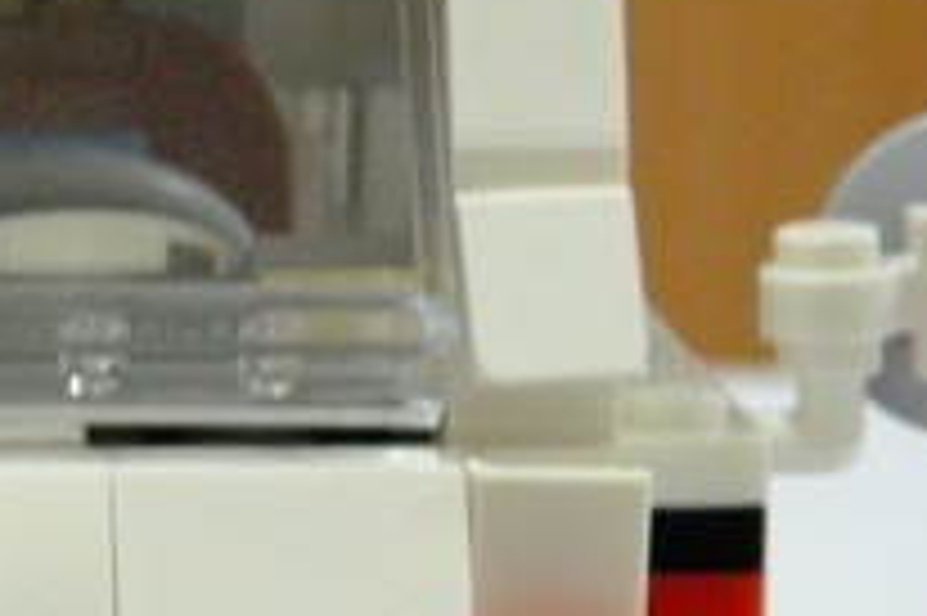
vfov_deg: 4.0
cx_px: -374
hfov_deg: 6.0
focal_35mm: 339
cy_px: 778
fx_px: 8722
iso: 400
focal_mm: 15.1
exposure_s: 1/8
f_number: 4.2
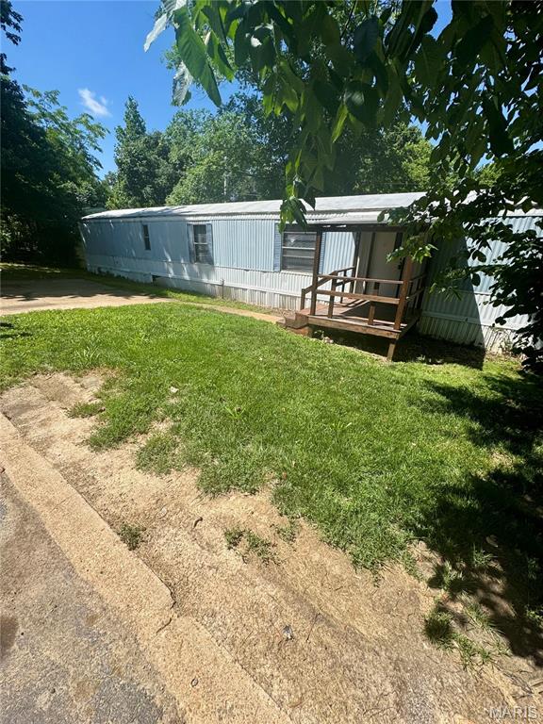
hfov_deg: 85.7
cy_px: 362
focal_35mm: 14
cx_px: 272
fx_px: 293
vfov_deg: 102.1
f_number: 2.2
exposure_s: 1/1395
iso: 50
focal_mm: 2.22
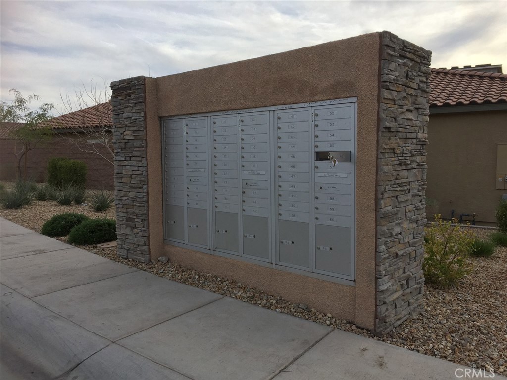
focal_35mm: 29
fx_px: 425
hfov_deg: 61.7
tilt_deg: -5.2
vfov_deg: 48.2
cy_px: 190
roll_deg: +0.5
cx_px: 254
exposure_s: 1/942
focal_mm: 4.15
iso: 32
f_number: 2.2
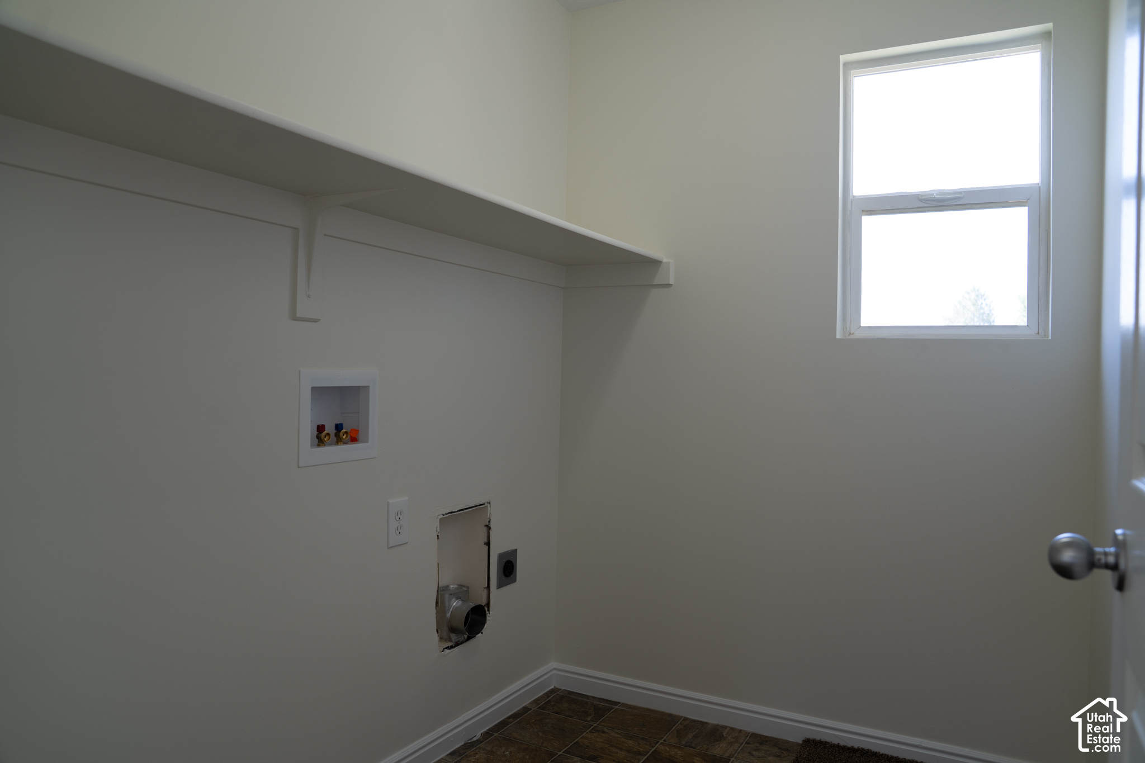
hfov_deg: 73.7
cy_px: 382
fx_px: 763
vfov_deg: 53.1
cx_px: 572
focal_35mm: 24
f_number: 4
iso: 160
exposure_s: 1/60
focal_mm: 24
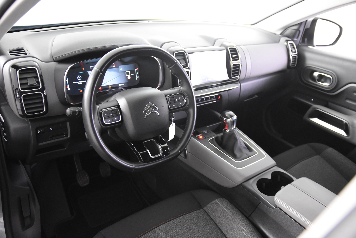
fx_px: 297
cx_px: 178
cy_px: 119
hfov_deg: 61.9
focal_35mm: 30
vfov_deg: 43.6
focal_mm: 20
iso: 2800
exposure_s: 1/30
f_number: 2.8
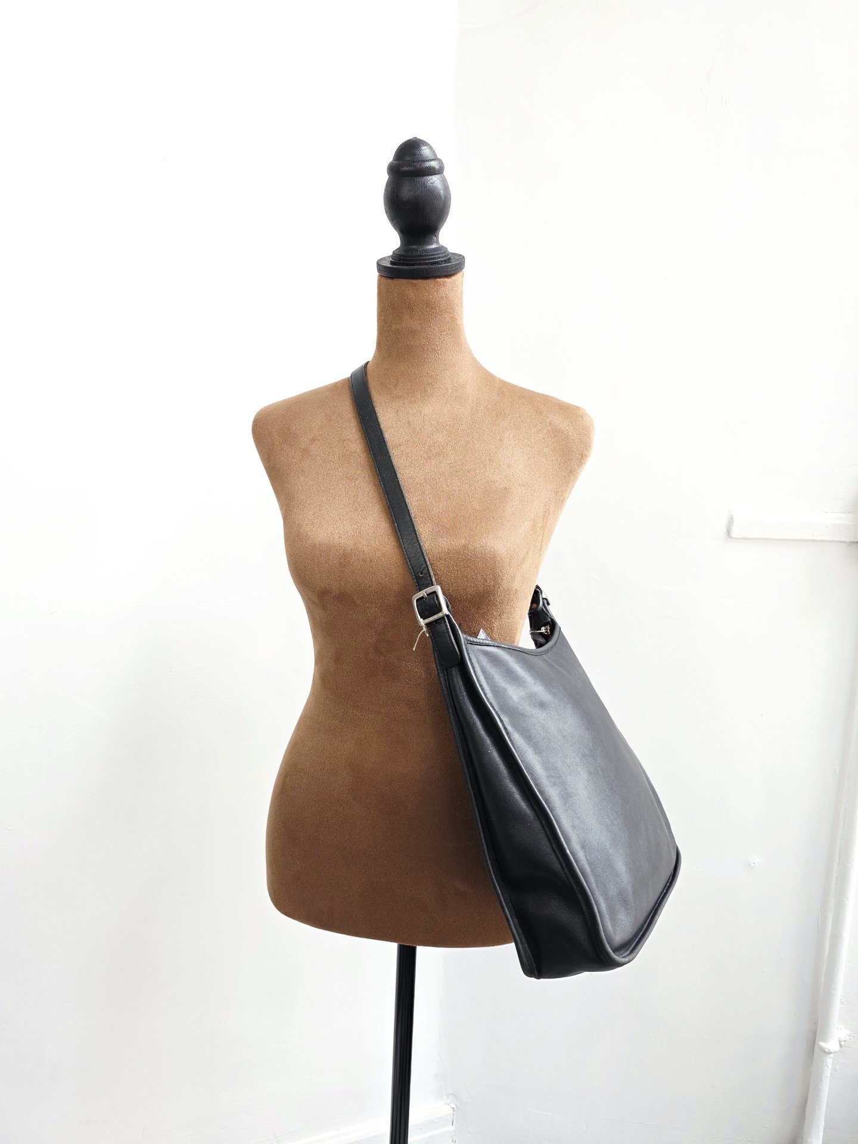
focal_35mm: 23
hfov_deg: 58.9
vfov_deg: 73.9
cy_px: 572
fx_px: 760
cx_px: 429
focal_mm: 6.3
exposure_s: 1/120
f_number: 1.7
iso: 80
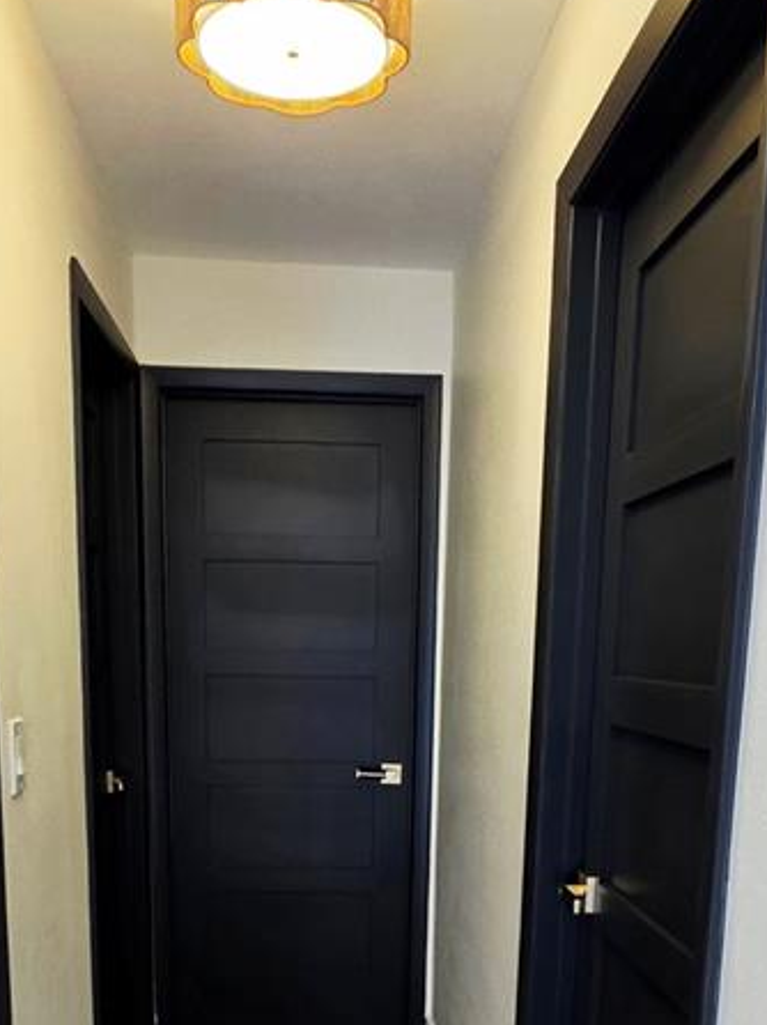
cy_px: 866
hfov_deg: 40.6
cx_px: 358
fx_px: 1035
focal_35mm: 35
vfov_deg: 48.6
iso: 160
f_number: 1.9
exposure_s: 1/60.2
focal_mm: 2.2
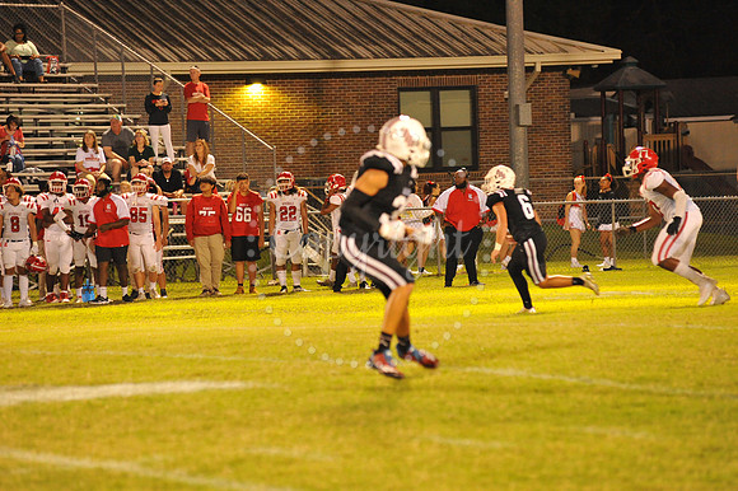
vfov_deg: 6.9
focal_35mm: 200
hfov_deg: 10.3
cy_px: 246
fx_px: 4098
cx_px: 369
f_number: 5
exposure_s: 1/160
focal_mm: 200
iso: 5000
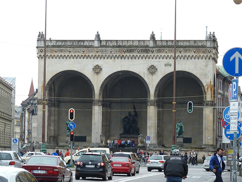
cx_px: 121
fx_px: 1105
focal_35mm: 158
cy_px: 91
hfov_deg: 12.5
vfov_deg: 9.4
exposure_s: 1/200
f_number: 4.5
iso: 80
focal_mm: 25.9
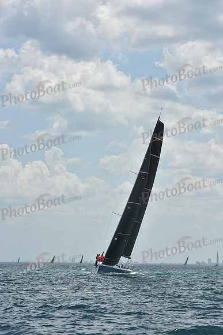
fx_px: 1040
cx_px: 112
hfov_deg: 12.2
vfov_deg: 18.3
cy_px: 168
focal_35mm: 112
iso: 250
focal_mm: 112
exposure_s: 1/1250
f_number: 9
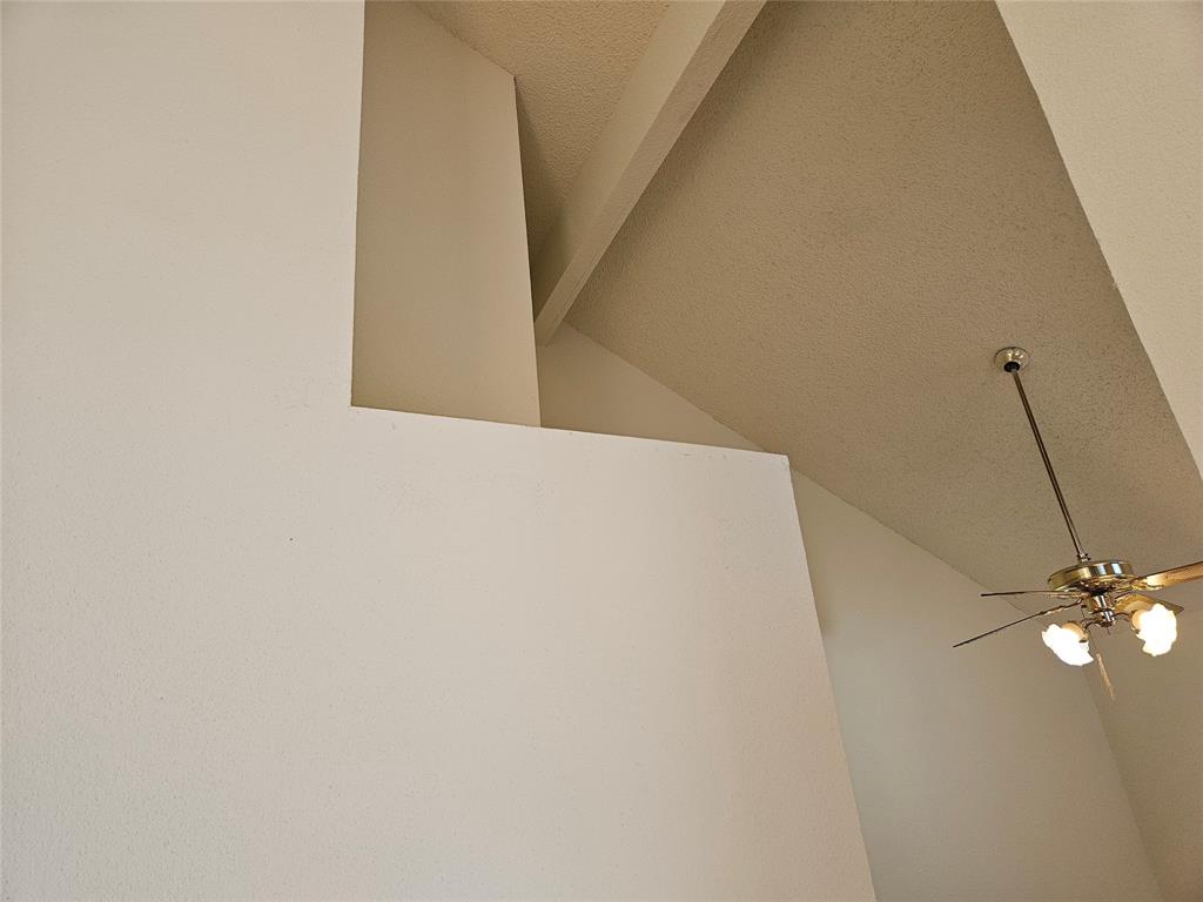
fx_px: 799
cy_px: 451
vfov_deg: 58.9
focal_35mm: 23
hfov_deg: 73.9
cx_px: 602
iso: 40
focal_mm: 5.4
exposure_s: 1/60
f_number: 1.8
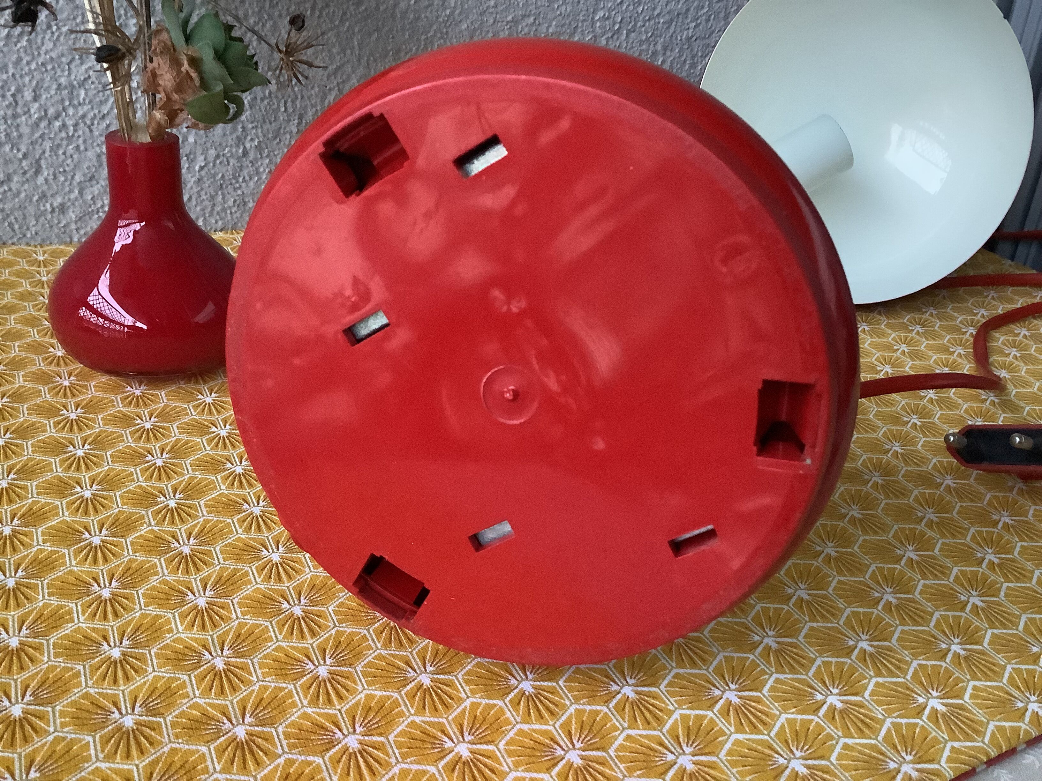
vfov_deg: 45.4
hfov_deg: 58.4
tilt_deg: -27.9
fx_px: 933
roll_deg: -5.0
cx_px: 521
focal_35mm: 31
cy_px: 390
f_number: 2.4
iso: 500
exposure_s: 1/30
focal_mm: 3.3
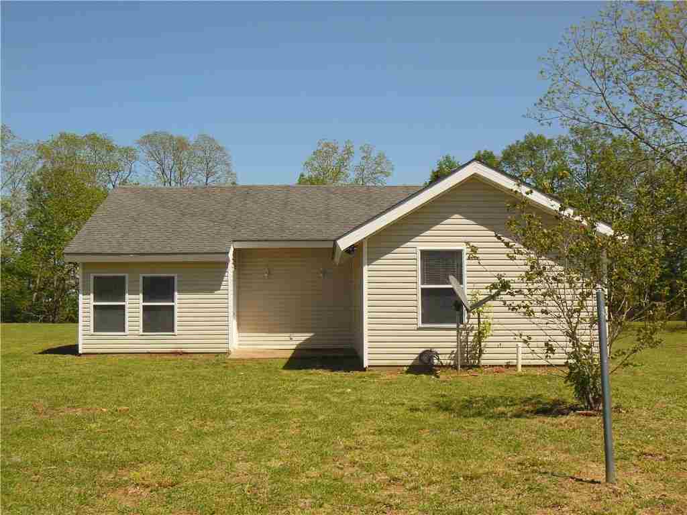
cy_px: 258
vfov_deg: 33.6
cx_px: 344
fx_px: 853
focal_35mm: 43
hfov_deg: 43.9
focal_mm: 7.7
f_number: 3.8
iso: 125
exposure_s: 1/1250
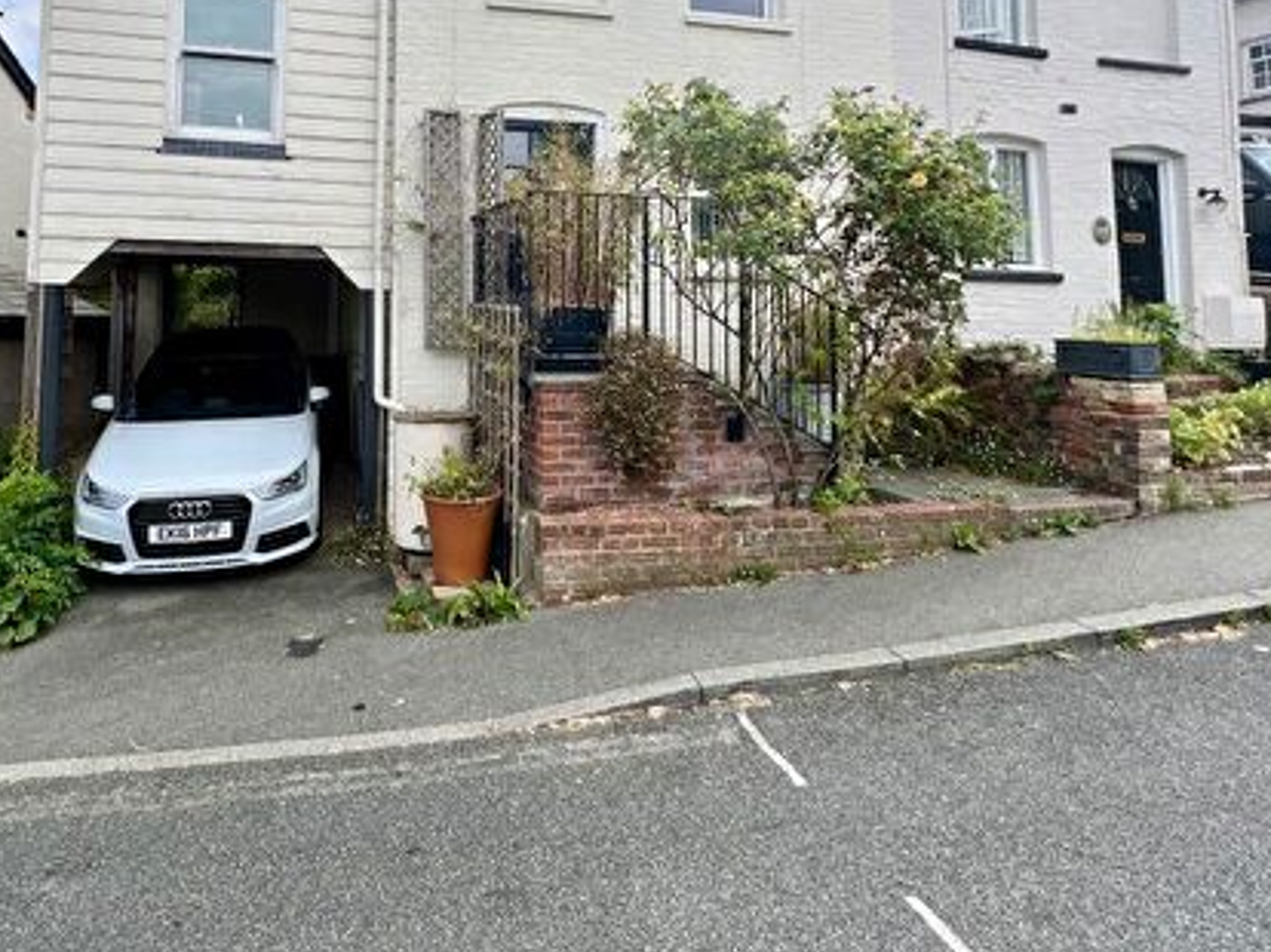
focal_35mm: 22
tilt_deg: +4.1
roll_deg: -0.3
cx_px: 476
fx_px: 807
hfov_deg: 75.1
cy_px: 250
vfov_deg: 58.2
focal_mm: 1.57
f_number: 1.8
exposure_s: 1/867
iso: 32
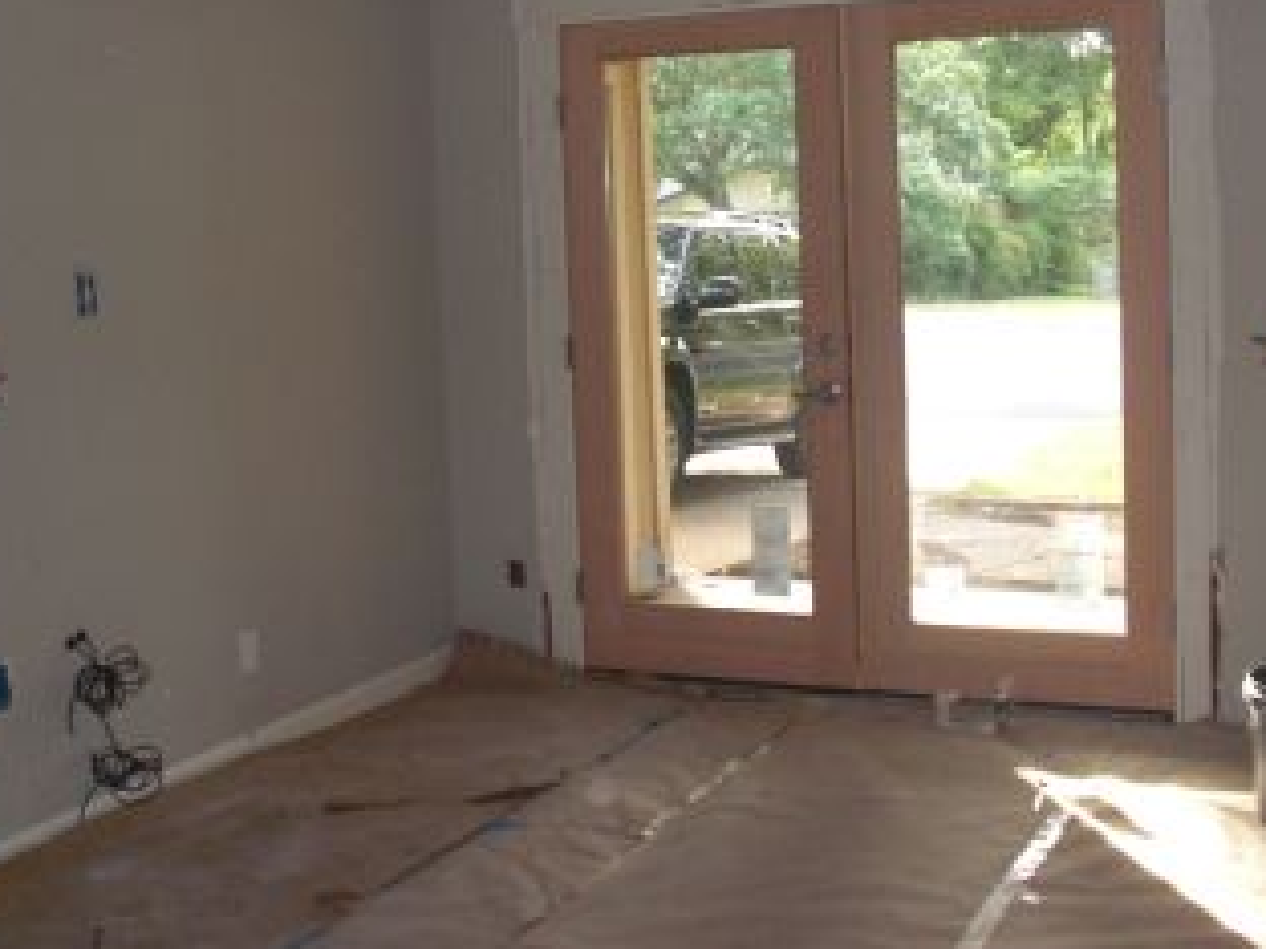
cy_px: 272
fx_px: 1902
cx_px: 726
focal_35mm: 52
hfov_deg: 36.7
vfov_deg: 27.7
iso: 200
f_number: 2.8
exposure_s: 1/60
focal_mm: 6.3
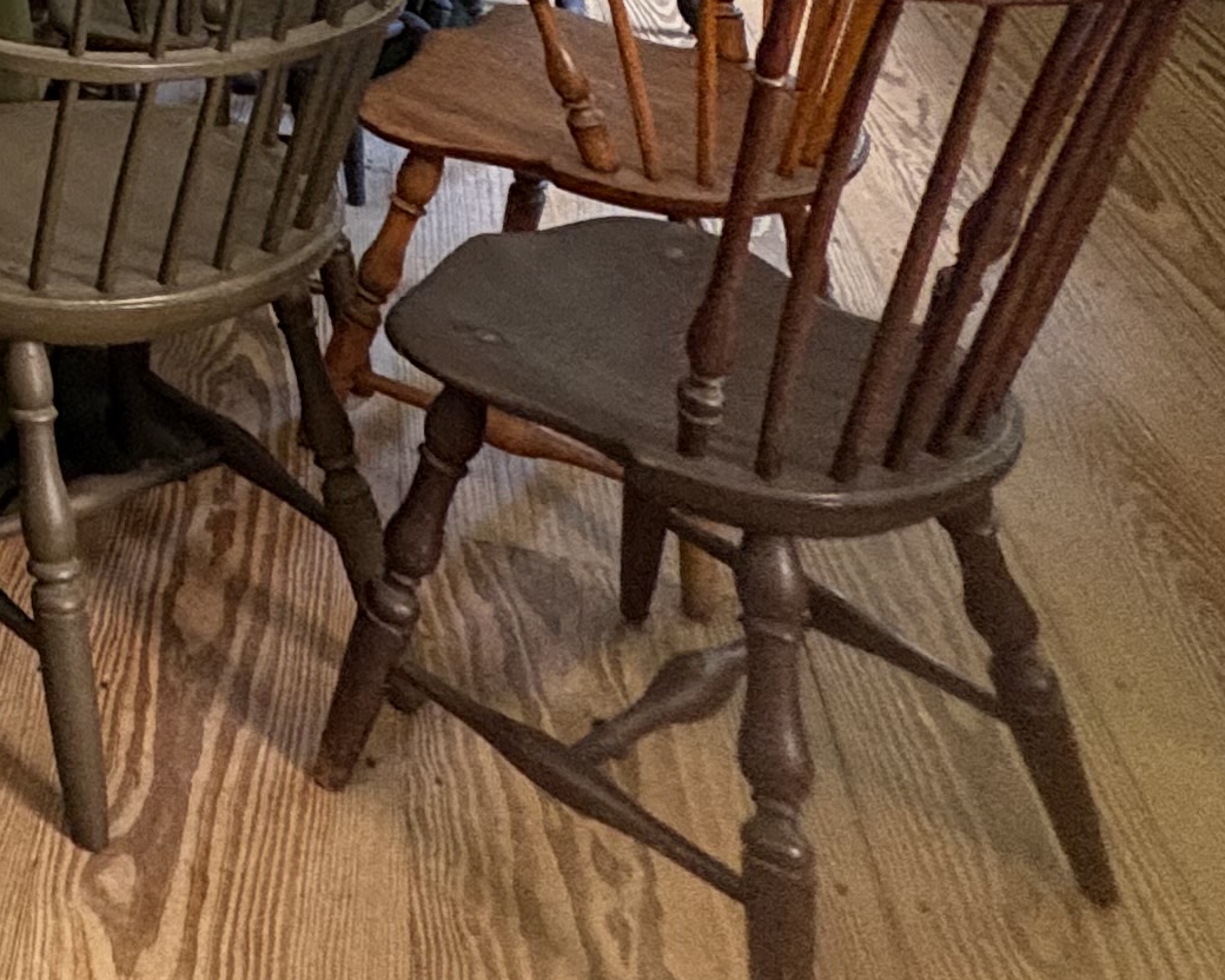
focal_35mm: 53
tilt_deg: -4.2
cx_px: -554
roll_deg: +2.3
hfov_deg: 26.7
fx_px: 1922
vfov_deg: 22.6
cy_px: -542
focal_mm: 2.22
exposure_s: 1/60
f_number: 2.2
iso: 800
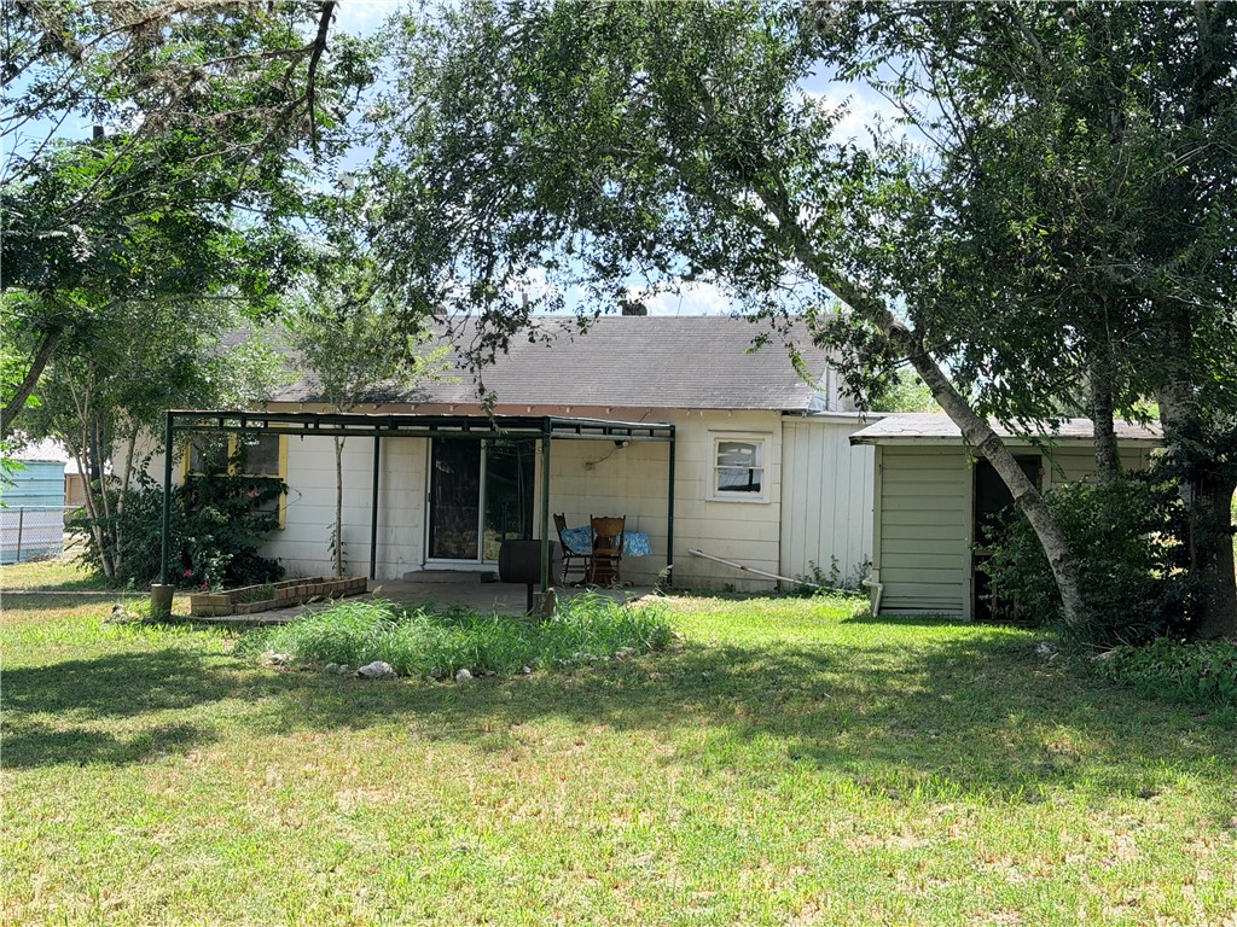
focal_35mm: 48
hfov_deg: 39.7
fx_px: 1715
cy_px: 464
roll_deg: -1.7
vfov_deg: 30.3
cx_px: 618
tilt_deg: +0.3
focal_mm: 6.76
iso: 80
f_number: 1.78
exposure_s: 1/2146
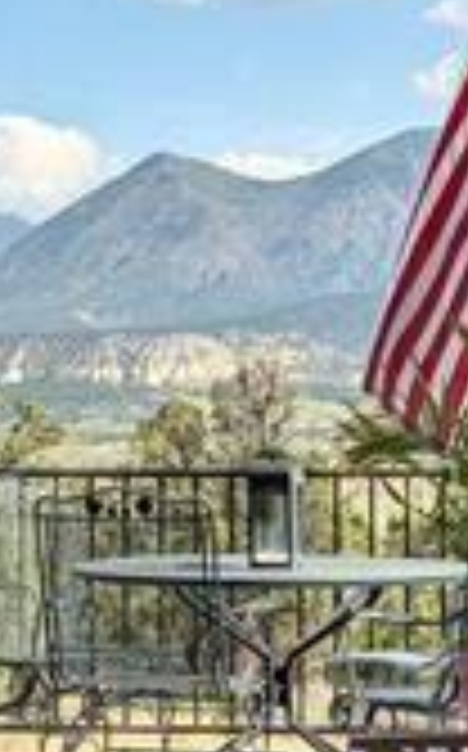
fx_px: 2701
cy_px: 477
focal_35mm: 132
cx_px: -27
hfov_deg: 9.8
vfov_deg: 15.8
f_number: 1.73
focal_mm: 4.38
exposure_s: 1/2128
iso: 57
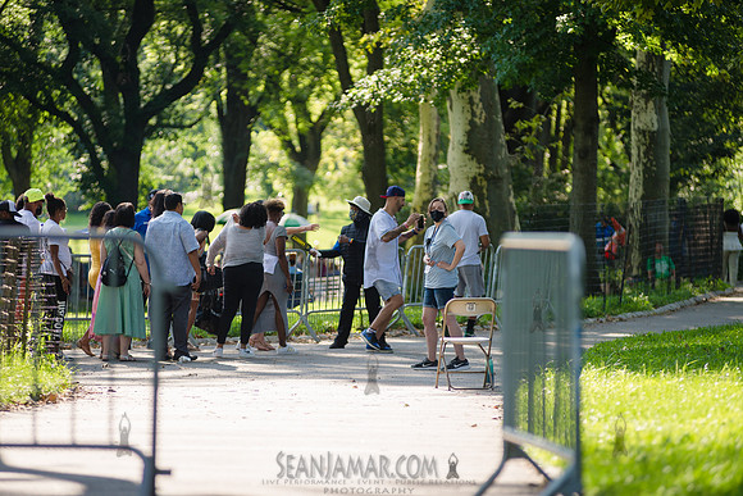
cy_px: 248
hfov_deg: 10.3
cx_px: 372
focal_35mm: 200
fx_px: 4129
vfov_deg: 6.9
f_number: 3.5
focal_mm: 200
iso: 200
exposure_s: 1/640
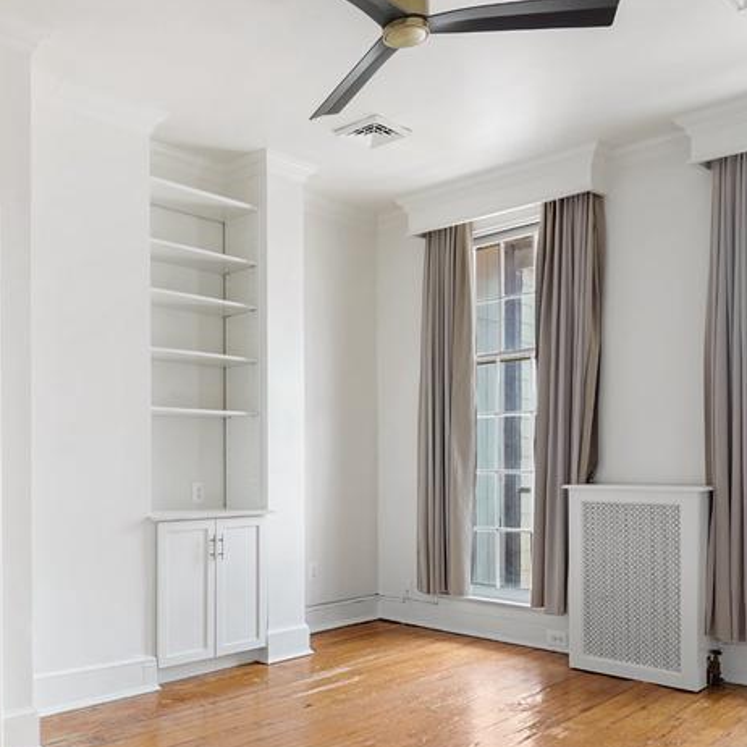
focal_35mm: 32
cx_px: 218
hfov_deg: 49.7
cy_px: 470
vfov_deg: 50.6
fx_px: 781
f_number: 2.8
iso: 320
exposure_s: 1/15
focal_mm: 17
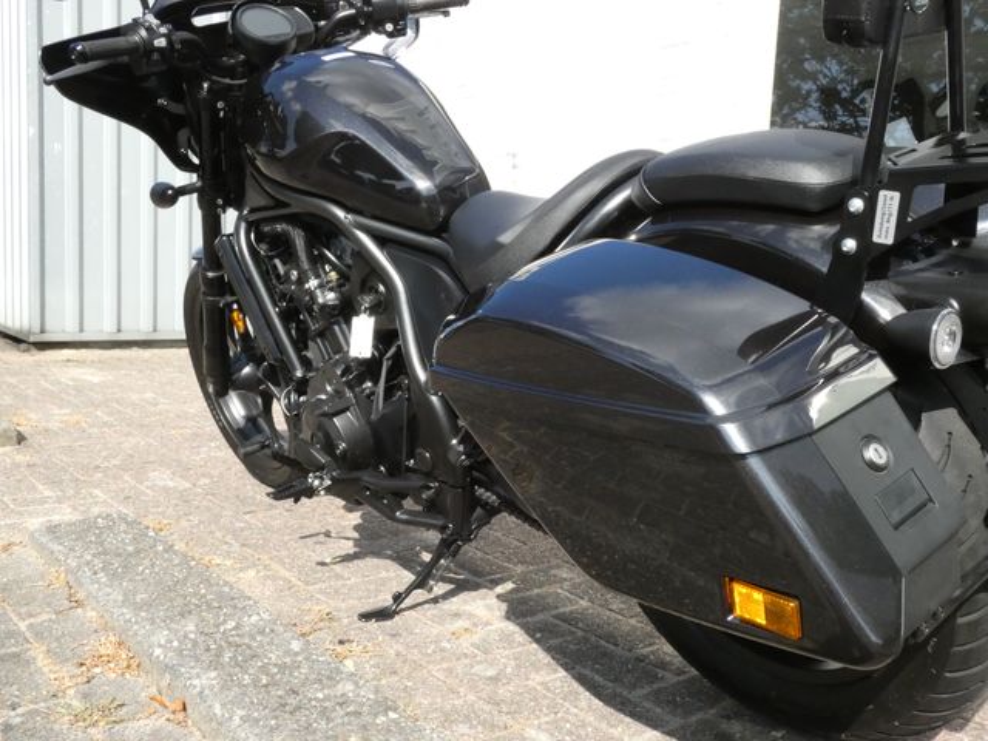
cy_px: 370
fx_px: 999
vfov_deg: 40.7
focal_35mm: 35
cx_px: 494
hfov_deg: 52.6
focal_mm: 6.2
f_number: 7.1
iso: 800
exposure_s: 1/1000
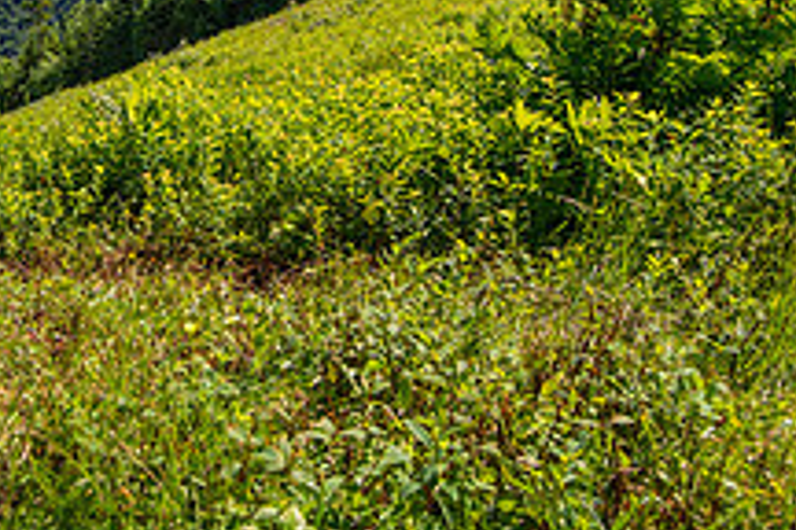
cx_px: 70
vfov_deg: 28.8
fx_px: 951
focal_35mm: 43
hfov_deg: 41.6
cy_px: -22
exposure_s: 1/640
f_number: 5
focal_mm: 16
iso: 100
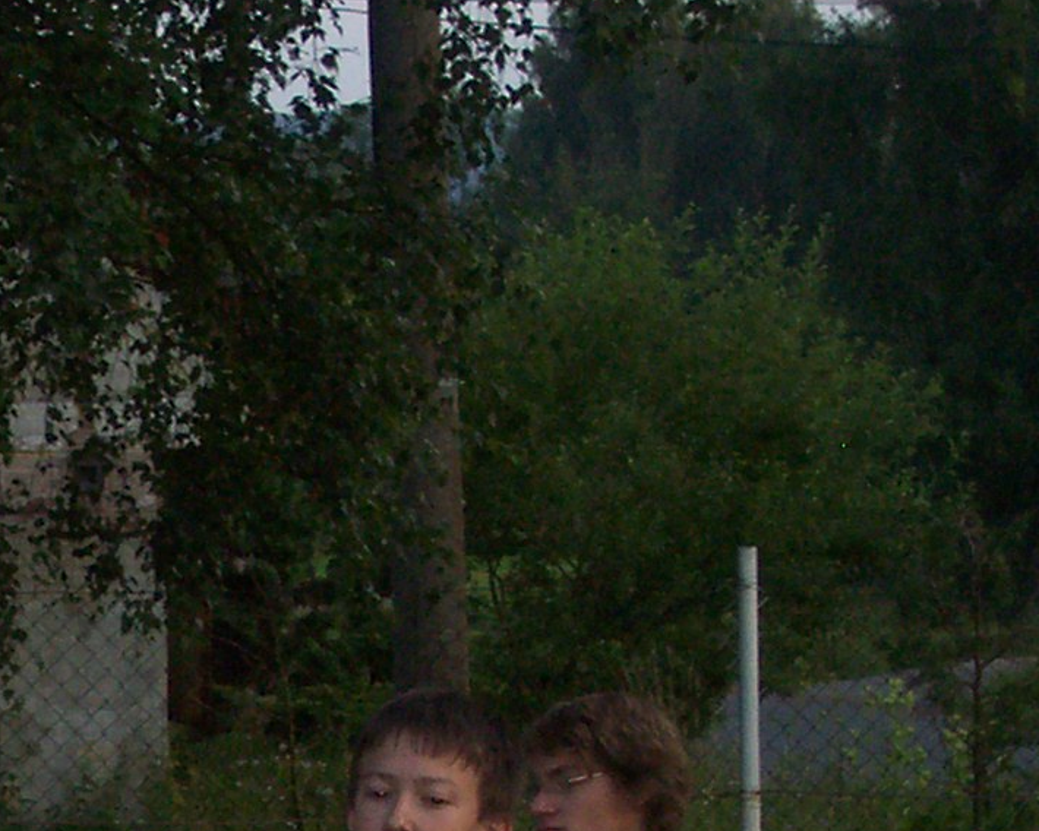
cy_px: 1153
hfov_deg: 9.3
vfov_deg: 7.4
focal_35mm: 206
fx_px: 6335
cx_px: -225
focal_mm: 10.8
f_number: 3.6
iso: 140
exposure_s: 1/137
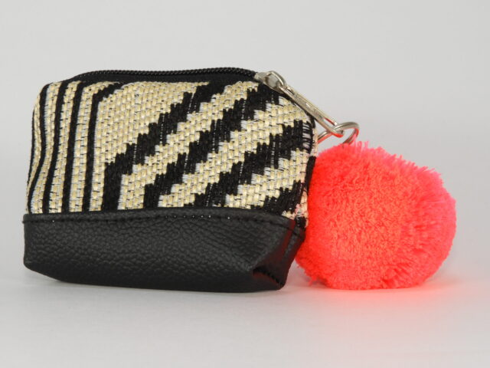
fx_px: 849
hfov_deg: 32.2
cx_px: 245
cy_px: 184
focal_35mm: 60
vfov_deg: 24.4
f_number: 6.7
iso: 100
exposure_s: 1/10
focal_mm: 10.7
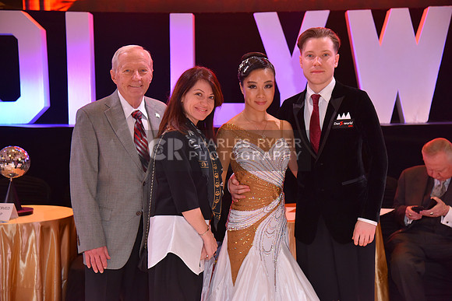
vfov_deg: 20.9
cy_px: 150
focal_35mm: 65
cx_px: 226
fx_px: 816
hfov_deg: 31.0
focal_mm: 65
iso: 2000
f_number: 4.5
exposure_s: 1/250
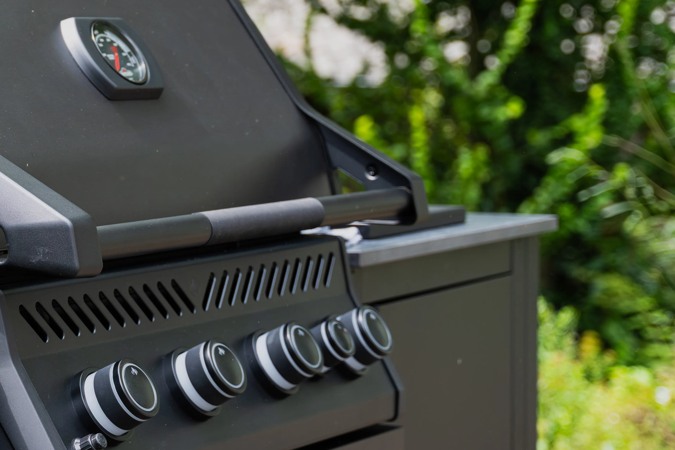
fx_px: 2287
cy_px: 184
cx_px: -161
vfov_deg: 11.2
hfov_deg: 16.1
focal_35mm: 122
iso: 250
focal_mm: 45
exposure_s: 1/800
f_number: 2.8
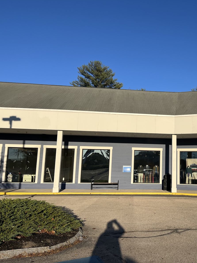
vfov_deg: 52.6
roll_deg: -0.5
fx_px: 266
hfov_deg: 38.8
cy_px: 131
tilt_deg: +7.8
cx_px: 163
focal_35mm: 35
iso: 50
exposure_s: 1/4149
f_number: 1.6
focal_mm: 5.1
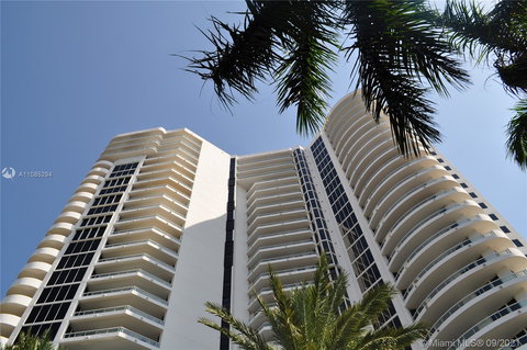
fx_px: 395
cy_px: 175
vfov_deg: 47.8
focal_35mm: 27
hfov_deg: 67.4
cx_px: 264
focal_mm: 18
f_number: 11
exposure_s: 1/400
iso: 200
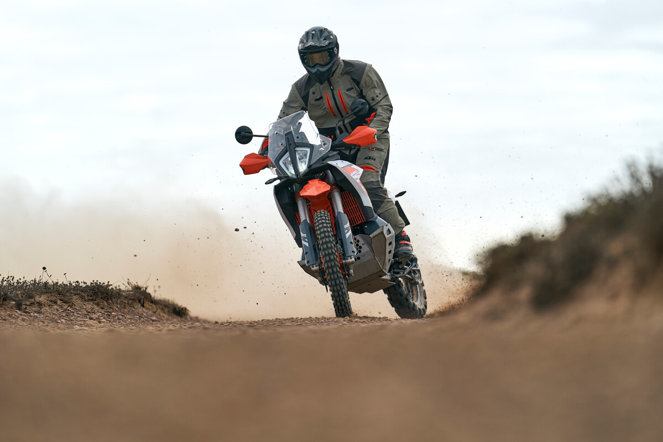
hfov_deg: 10.3
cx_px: 332
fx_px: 3683
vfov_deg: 6.9
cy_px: 221
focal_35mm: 200
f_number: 3.5
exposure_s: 1/1250
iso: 125
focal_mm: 200
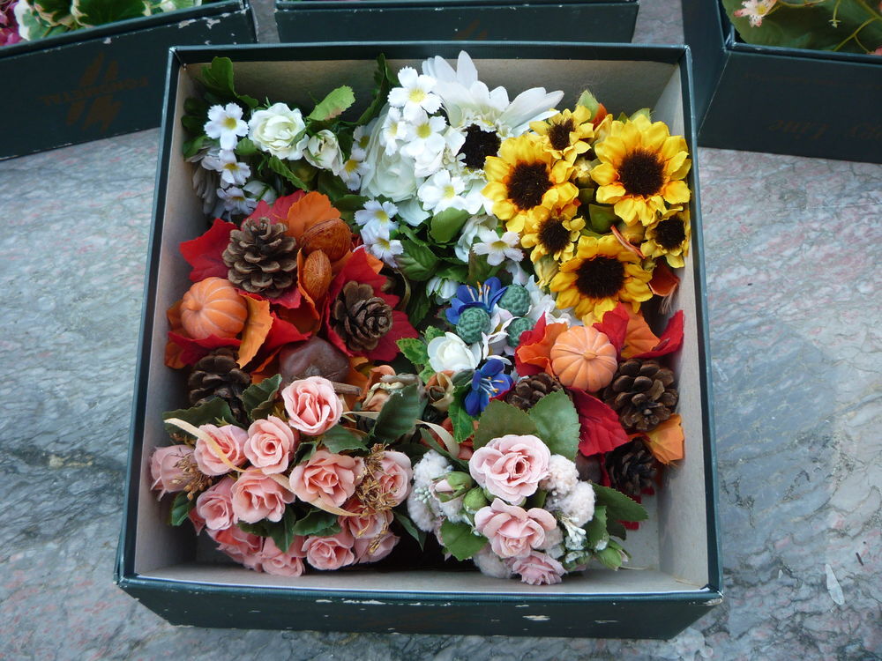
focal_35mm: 30
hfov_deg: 60.0
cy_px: 330
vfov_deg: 46.8
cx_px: 441
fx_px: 764
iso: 100
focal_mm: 5.2
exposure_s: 1/100
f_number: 4
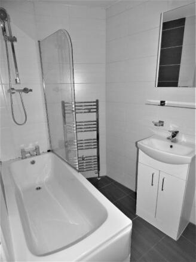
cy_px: 131
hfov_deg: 66.0
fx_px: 151
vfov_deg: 81.7
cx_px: 98
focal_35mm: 20
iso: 80
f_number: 2.8
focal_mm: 3.6
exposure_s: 1/60
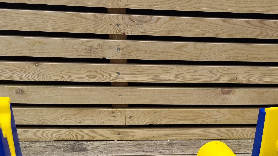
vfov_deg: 23.9
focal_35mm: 47
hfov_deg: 43.2
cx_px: 180
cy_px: 169
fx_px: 346
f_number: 1.8
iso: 50
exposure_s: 1/236
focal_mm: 5.4
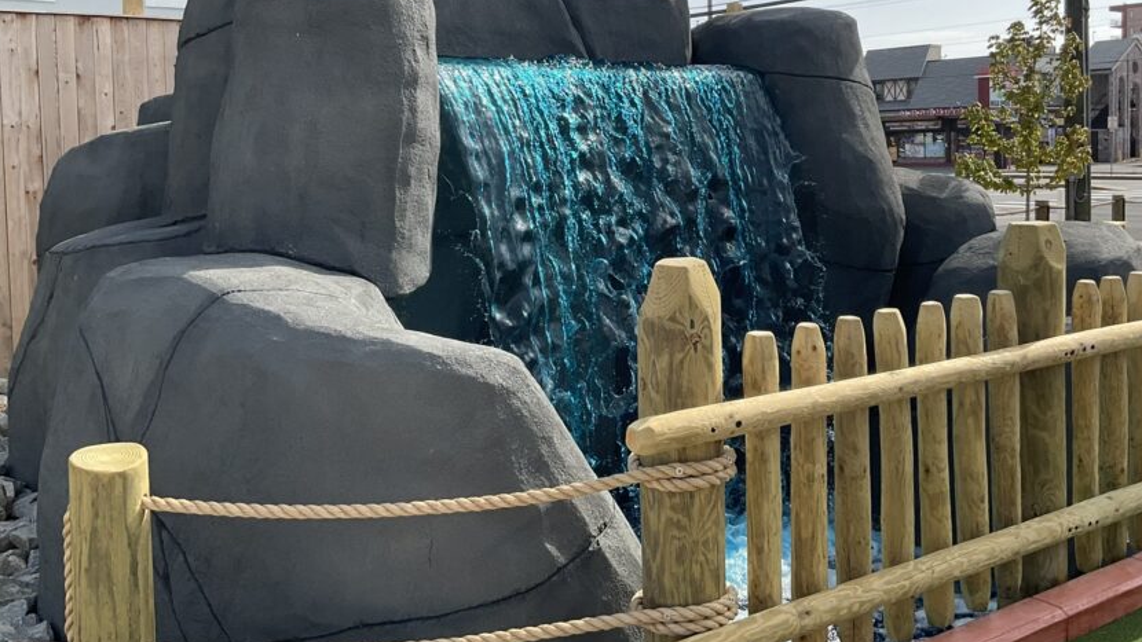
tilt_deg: -2.2
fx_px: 1181
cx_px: 637
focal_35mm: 39
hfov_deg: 51.5
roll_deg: +1.2
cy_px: 186
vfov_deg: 30.1
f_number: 1.8
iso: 16
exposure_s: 1/1311
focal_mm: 3
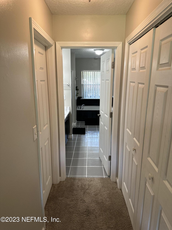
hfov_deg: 56.8
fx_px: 159
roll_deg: +0.0
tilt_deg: -13.7
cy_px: 115
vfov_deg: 71.6
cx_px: 86
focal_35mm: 24
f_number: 1.78
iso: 125
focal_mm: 6.86
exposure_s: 1/60
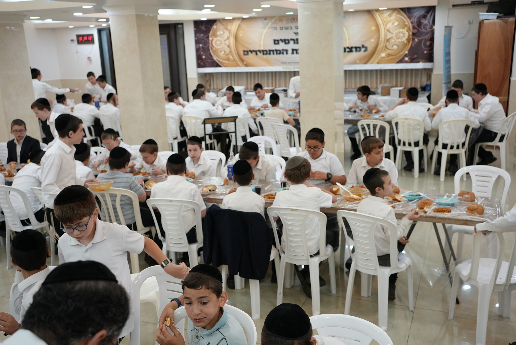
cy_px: 172
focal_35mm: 35
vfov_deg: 37.9
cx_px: 258
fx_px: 502
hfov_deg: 54.4
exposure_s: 1/160
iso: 640
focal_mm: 35
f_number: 4
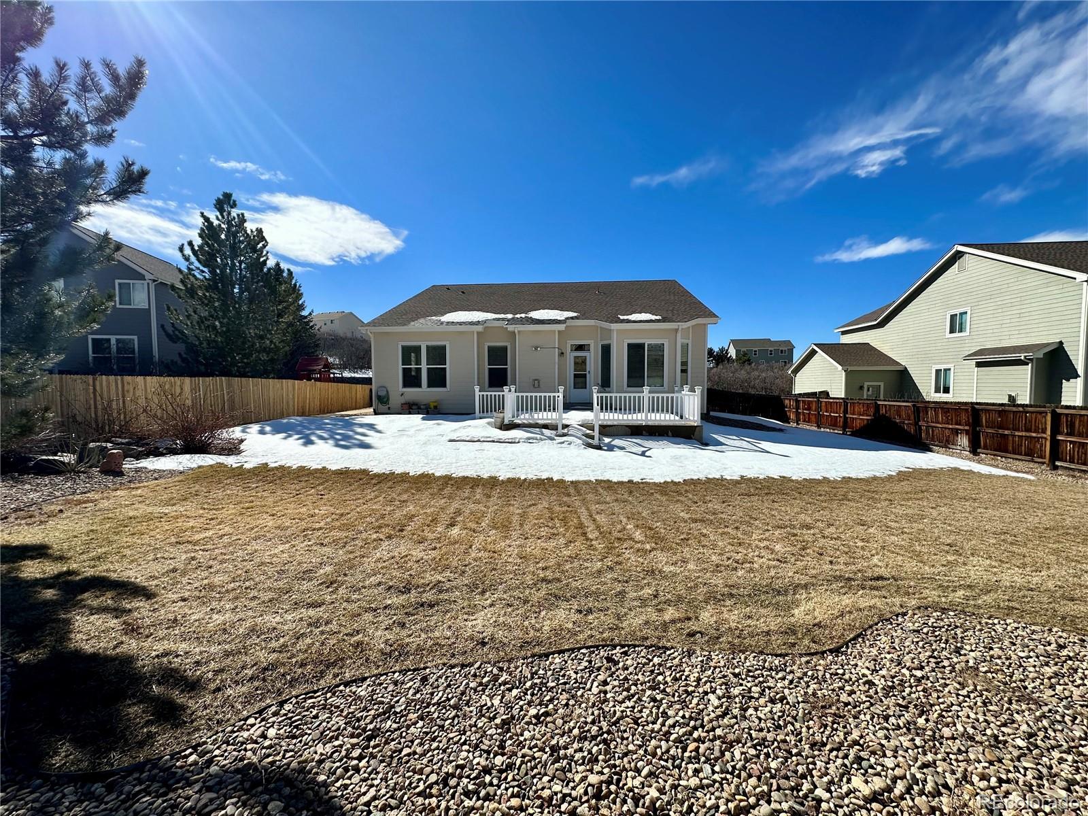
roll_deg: +0.3
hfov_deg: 102.1
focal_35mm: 14
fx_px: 440
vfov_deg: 85.7
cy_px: 408
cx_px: 544
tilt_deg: -3.7
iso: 50
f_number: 2.2
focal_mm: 2.22
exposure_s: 1/4000
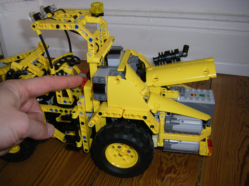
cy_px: 93
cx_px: 124
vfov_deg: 37.7
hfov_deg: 49.0
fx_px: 273
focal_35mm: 38
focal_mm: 6.3
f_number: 3.5
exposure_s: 1/50
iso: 320
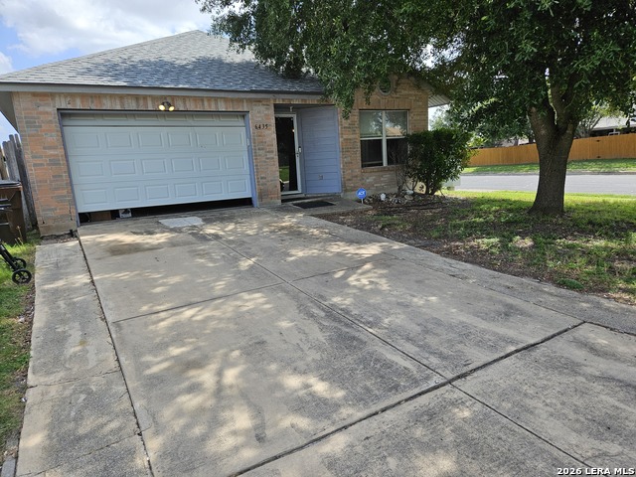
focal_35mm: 23
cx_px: 318
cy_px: 238
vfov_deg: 58.9
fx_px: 423
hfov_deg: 73.9
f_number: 1.8
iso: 32
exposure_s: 1/1437
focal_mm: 5.4
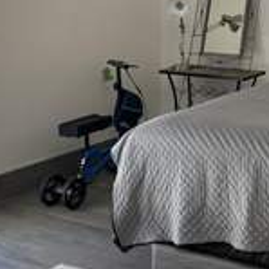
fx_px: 651
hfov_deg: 21.4
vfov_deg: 22.3
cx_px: 338
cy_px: -10
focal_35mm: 74
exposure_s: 1/60
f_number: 1.8
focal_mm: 4.25
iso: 125
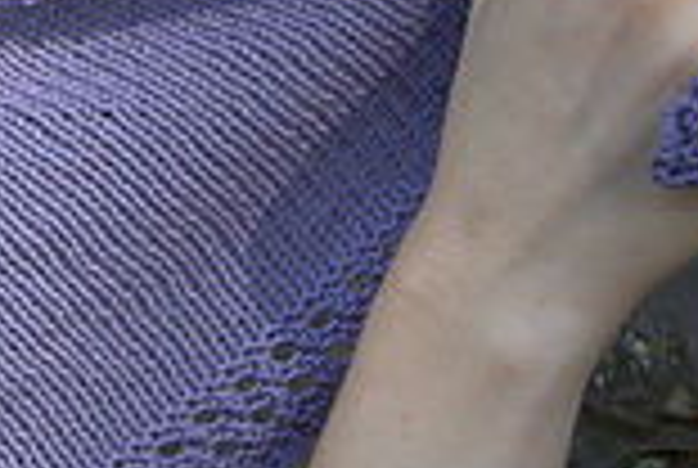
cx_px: -392
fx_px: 2564
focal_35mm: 132
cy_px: 245
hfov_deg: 14.3
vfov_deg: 10.4
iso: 640
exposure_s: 1/100
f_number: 14
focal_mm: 32
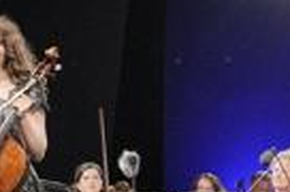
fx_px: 1533
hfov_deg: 10.8
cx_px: 249
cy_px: 18
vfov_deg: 7.1
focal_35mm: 191
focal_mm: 34.5
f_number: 5
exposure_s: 1/640
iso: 2000
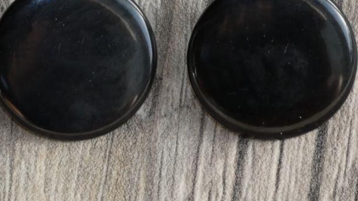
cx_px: 168
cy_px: 86
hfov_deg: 7.9
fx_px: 2591
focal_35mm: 273
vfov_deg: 4.4
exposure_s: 1/60
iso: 160
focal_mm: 33.9
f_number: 5.5
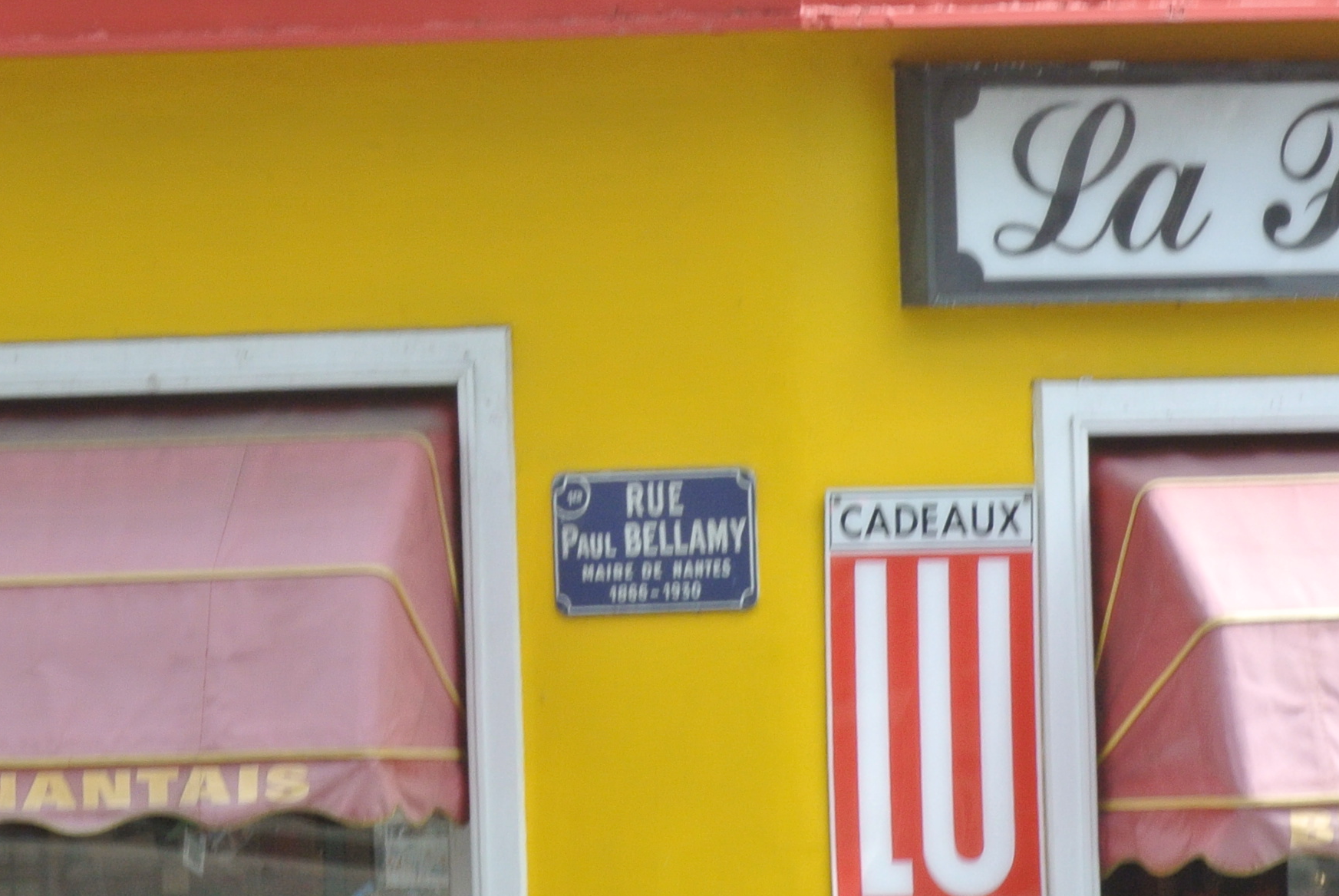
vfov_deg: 2.1
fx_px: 24540
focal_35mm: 659
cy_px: 397
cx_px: 641
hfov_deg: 3.1
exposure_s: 1/160
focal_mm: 110
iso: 400
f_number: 11
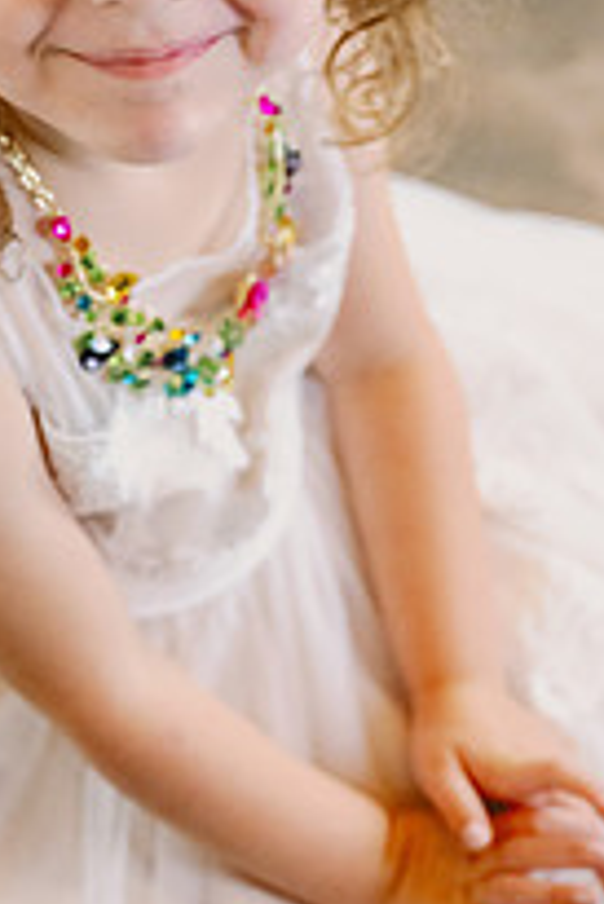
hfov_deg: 14.8
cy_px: 282
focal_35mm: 92
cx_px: 154
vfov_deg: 22.0
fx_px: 2311
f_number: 3.5
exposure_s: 1/250
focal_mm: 42
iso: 3200
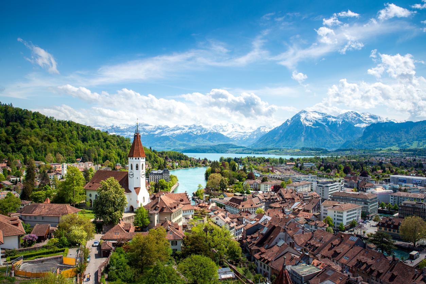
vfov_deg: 53.2
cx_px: 213
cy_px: 142
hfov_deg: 73.7
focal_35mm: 24
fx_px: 284
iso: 100
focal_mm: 24
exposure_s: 1/400
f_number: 8
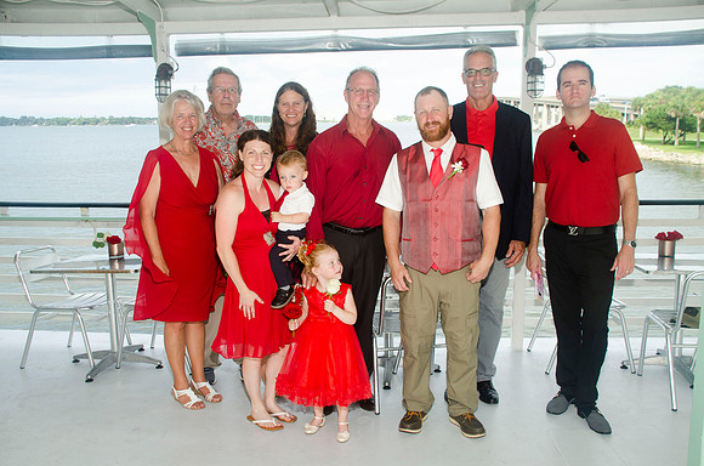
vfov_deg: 43.4
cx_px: 352
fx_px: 585
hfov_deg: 62.0
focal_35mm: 30
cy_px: 233
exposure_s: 1/250
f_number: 5.6
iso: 100
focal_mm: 20
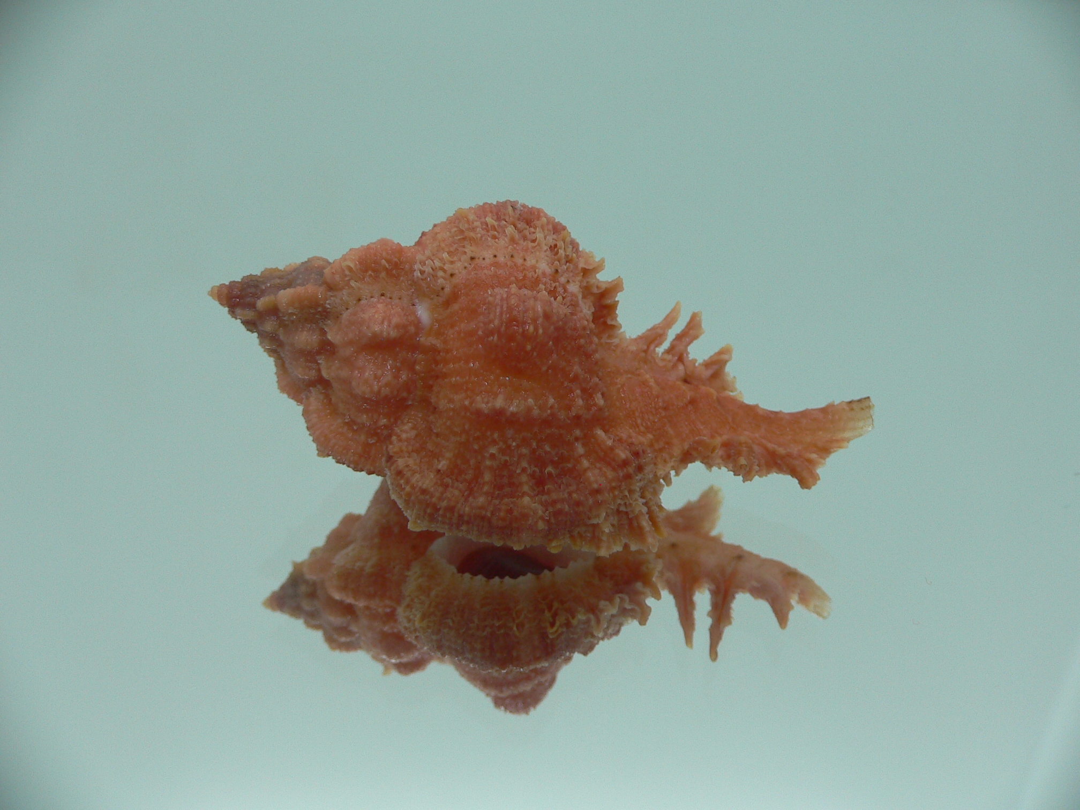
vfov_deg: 40.7
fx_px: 1092
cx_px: 540
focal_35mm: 35
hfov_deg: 52.6
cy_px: 405
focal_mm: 4.6
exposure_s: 1/60
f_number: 2.8
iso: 80
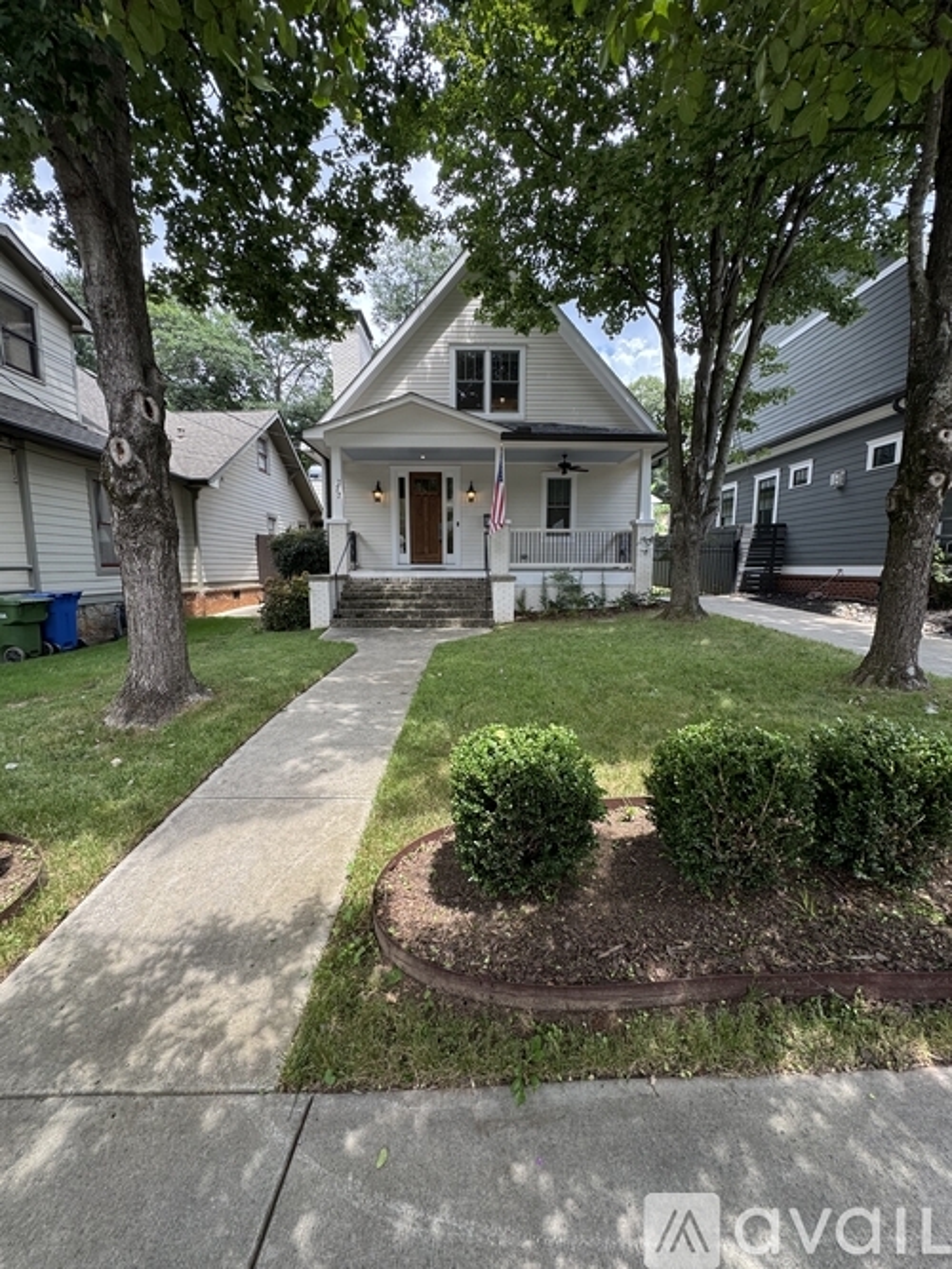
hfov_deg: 85.7
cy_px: 634
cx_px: 476
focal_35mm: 14
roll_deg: +0.1
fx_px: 514
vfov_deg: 102.1
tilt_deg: -7.6
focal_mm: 2.22
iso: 40
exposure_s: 1/261
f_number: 2.2
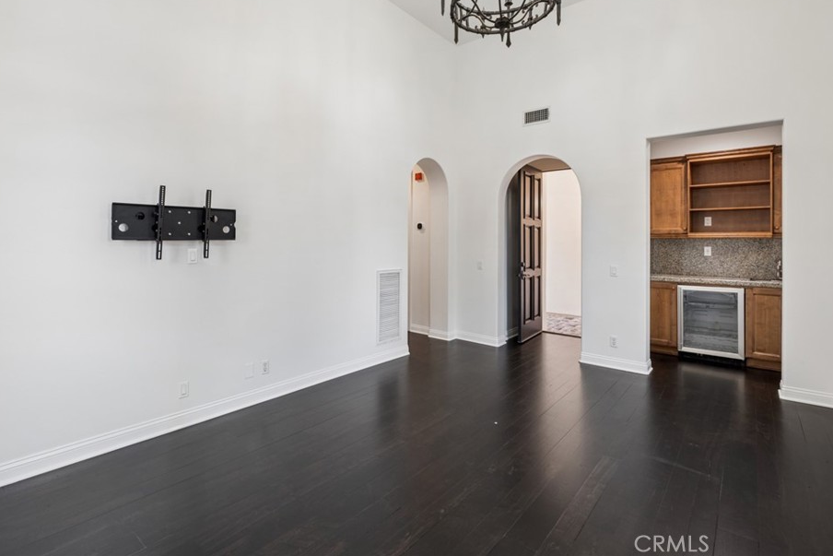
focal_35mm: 17
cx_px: 390
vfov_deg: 70.2
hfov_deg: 93.1
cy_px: 242
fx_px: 393
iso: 200
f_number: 9
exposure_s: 1/7
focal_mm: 10
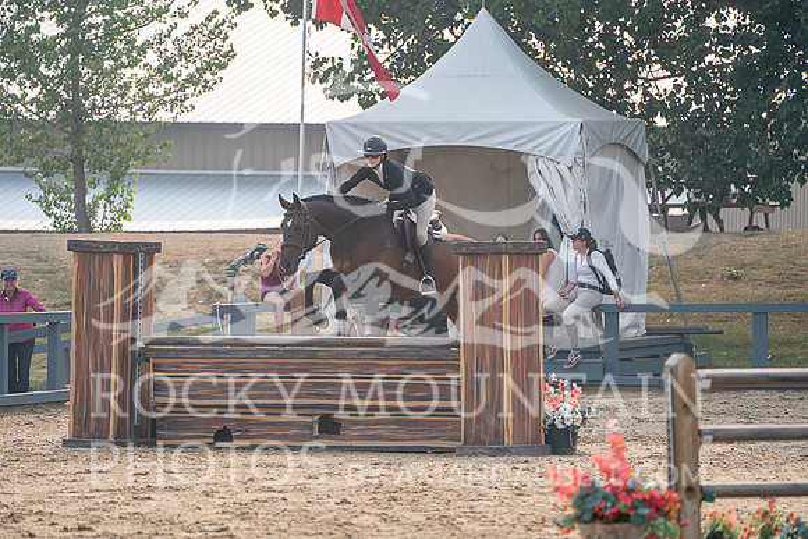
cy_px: 270
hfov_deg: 5.2
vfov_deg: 3.4
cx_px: 404
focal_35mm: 400
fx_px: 8979
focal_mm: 400
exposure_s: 1/1000
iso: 500
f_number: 5.6
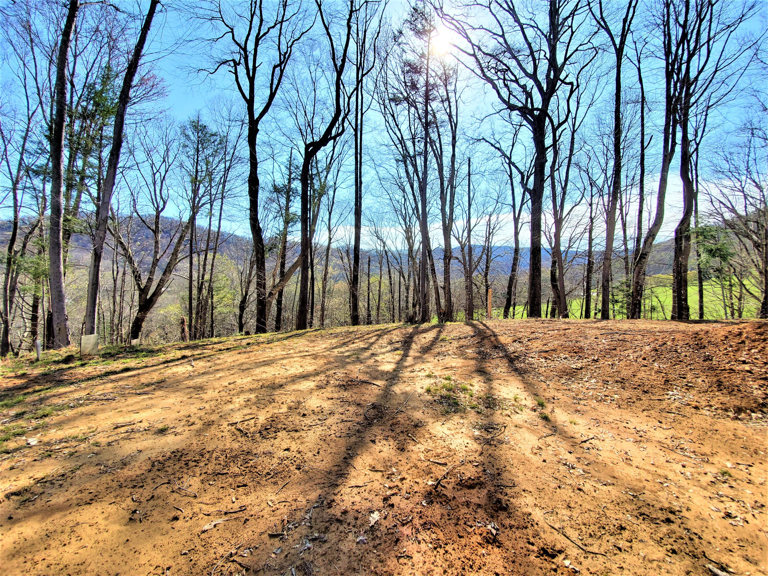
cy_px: 288
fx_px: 288
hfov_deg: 106.2
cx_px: 384
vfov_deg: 89.9
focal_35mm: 13
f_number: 2.2
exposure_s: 1/1090
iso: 50
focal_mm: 1.8
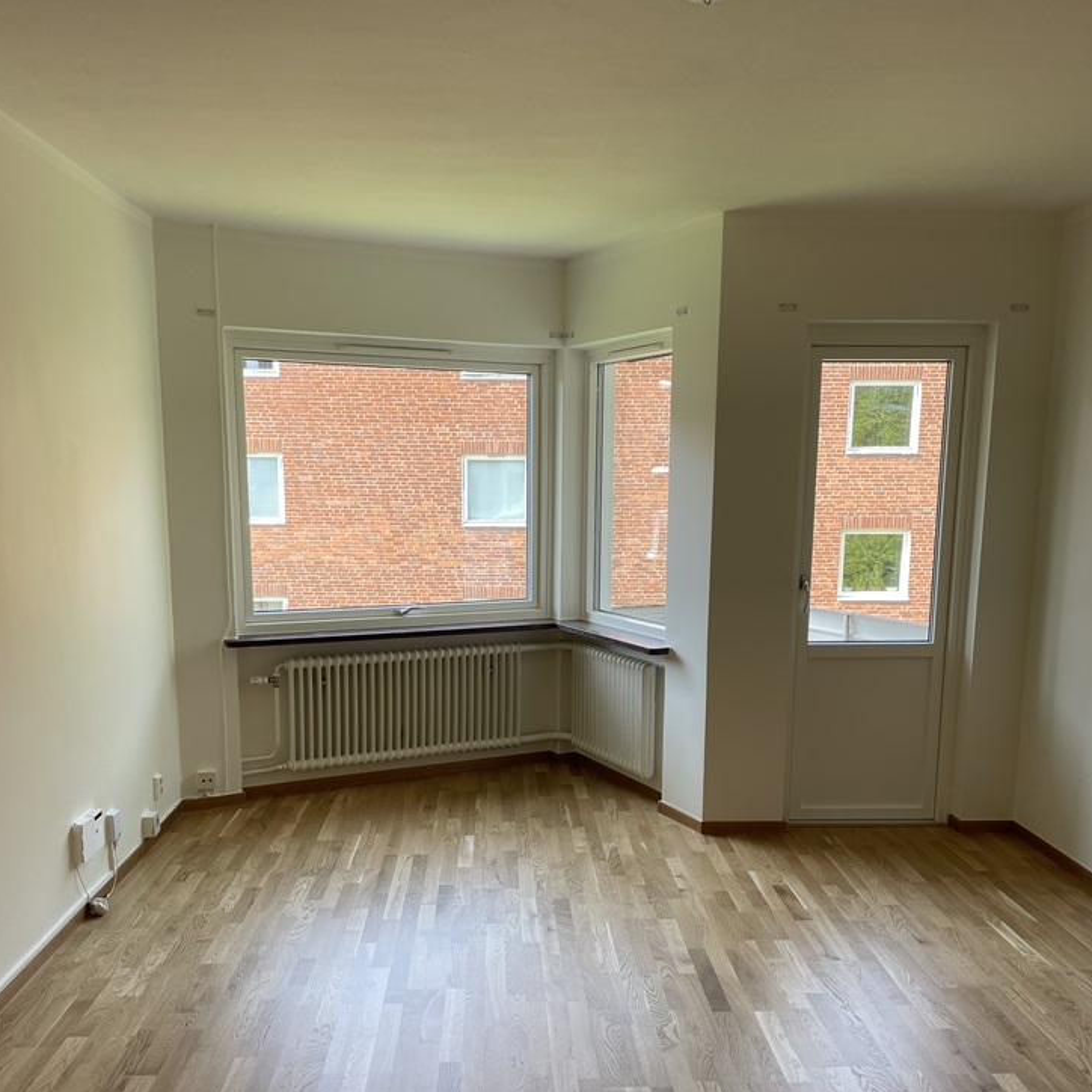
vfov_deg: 50.6
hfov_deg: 51.1
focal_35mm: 32
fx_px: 1142
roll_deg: +0.2
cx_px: 538
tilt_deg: -9.9
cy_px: 676
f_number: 1.6
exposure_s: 1/122
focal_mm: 4.2
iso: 32
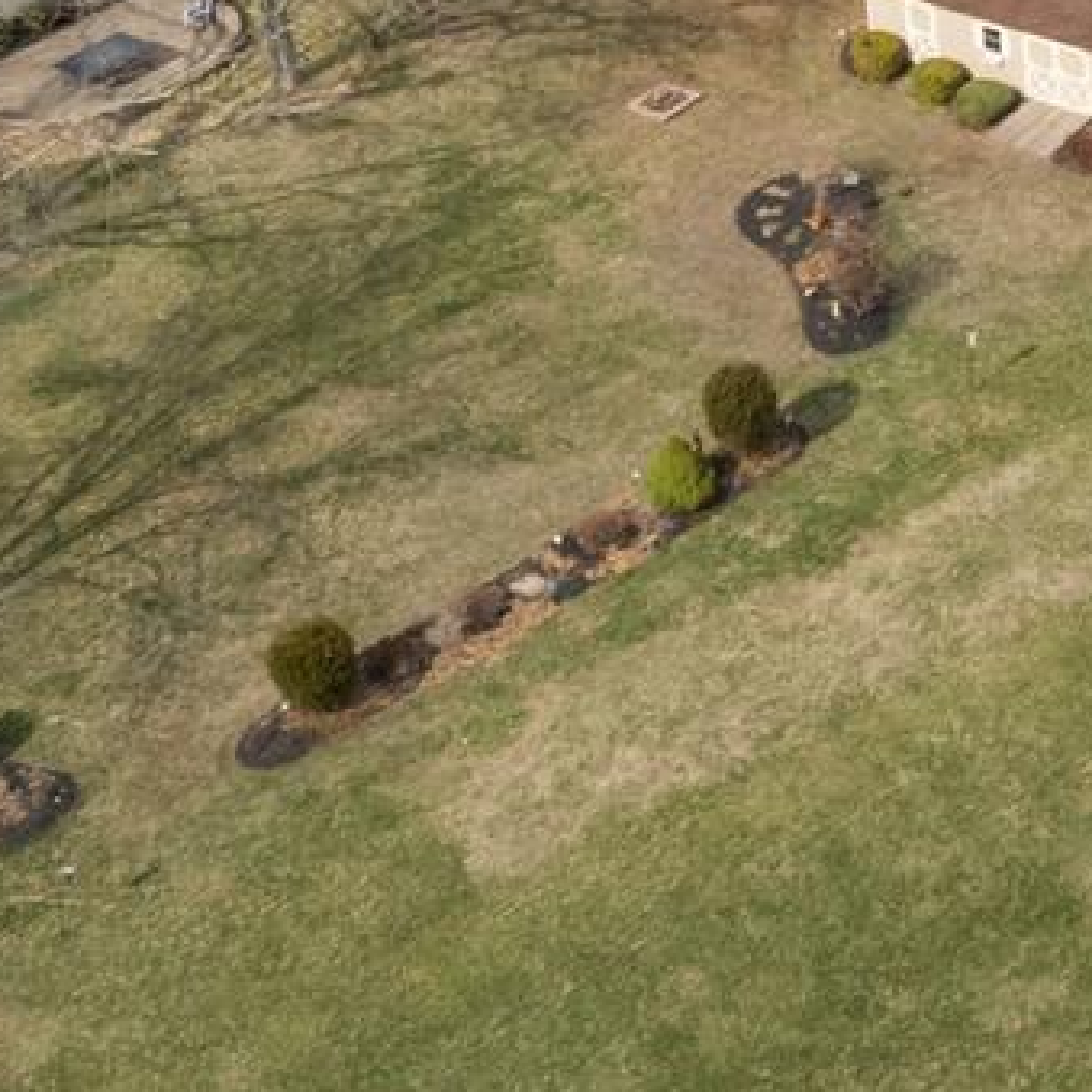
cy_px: -1013
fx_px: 4033
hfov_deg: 13.4
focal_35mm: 113
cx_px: 2142
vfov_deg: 13.5
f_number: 2.8
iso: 120
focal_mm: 8.38
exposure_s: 1/400
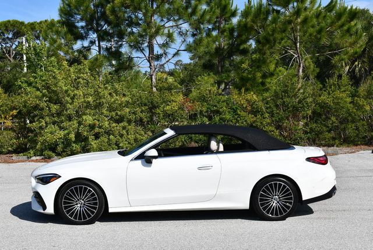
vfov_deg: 26.0
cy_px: 125
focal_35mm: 52
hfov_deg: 38.2
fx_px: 539
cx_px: 186
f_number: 8
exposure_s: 1/320
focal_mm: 26
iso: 100
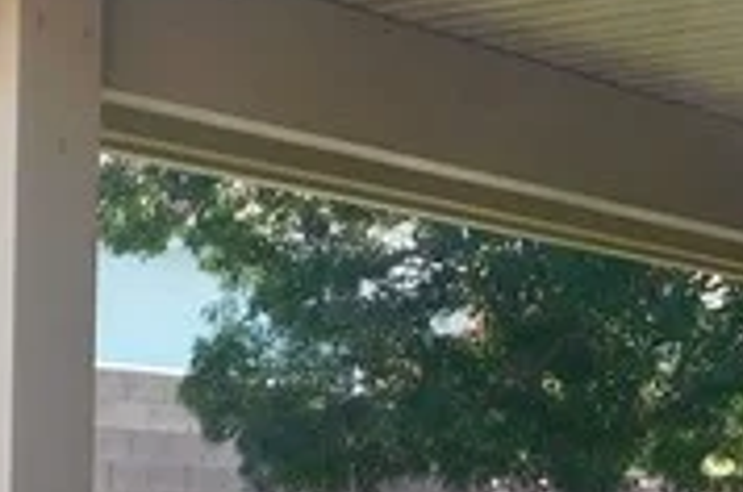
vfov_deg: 9.7
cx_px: 384
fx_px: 2843
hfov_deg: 14.9
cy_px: 671
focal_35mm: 138
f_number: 3
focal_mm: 4
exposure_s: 1/400
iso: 125
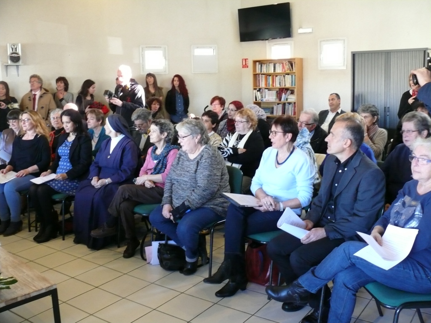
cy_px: 162
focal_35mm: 35
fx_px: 436
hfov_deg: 52.6
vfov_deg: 40.7
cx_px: 216
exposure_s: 1/25
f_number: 2.8
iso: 400
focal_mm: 7.4
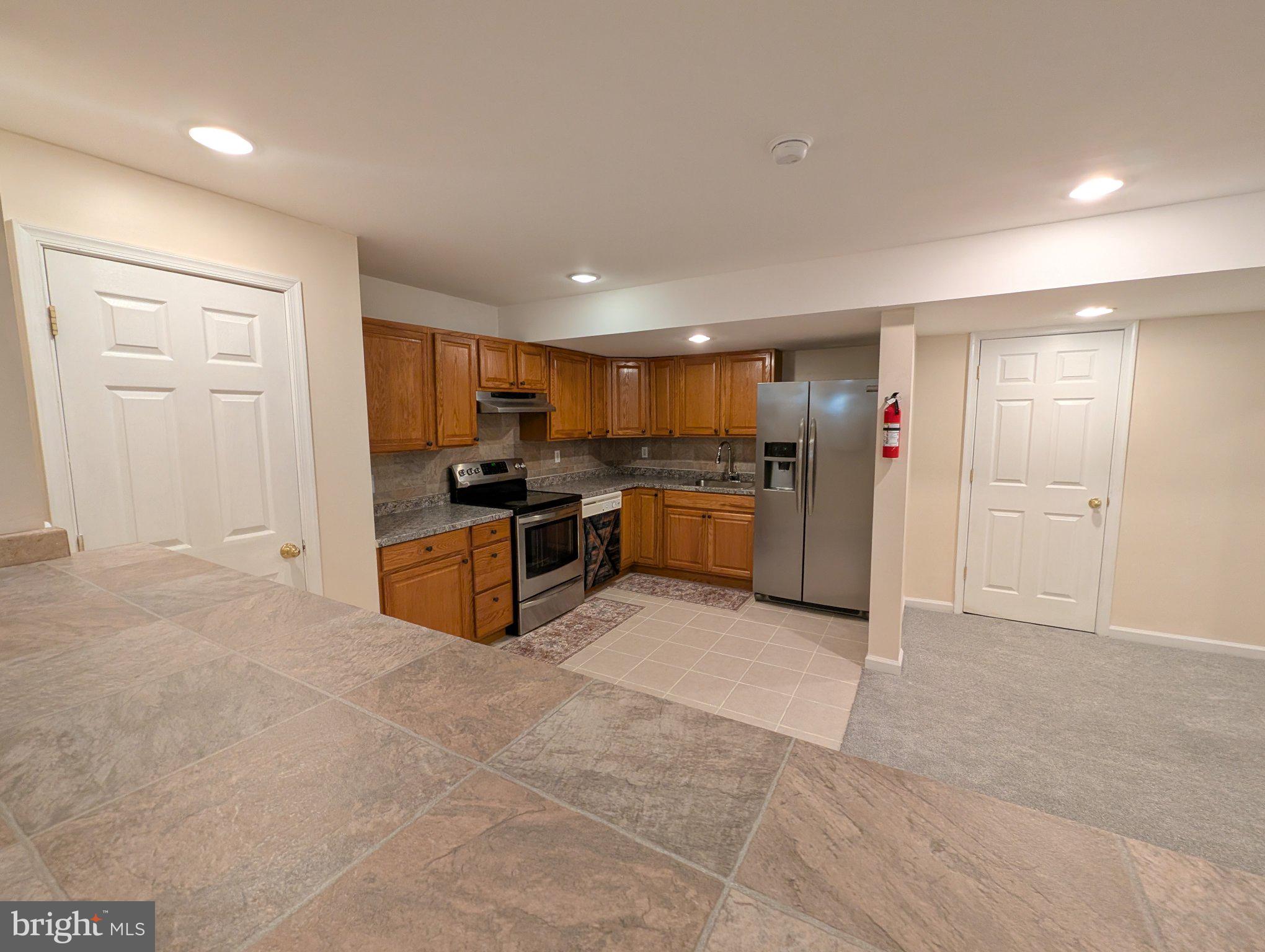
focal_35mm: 13
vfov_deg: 90.1
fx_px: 476
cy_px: 476
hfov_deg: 106.1
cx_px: 632
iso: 108
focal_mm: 1.95
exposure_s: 1/24
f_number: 2.2
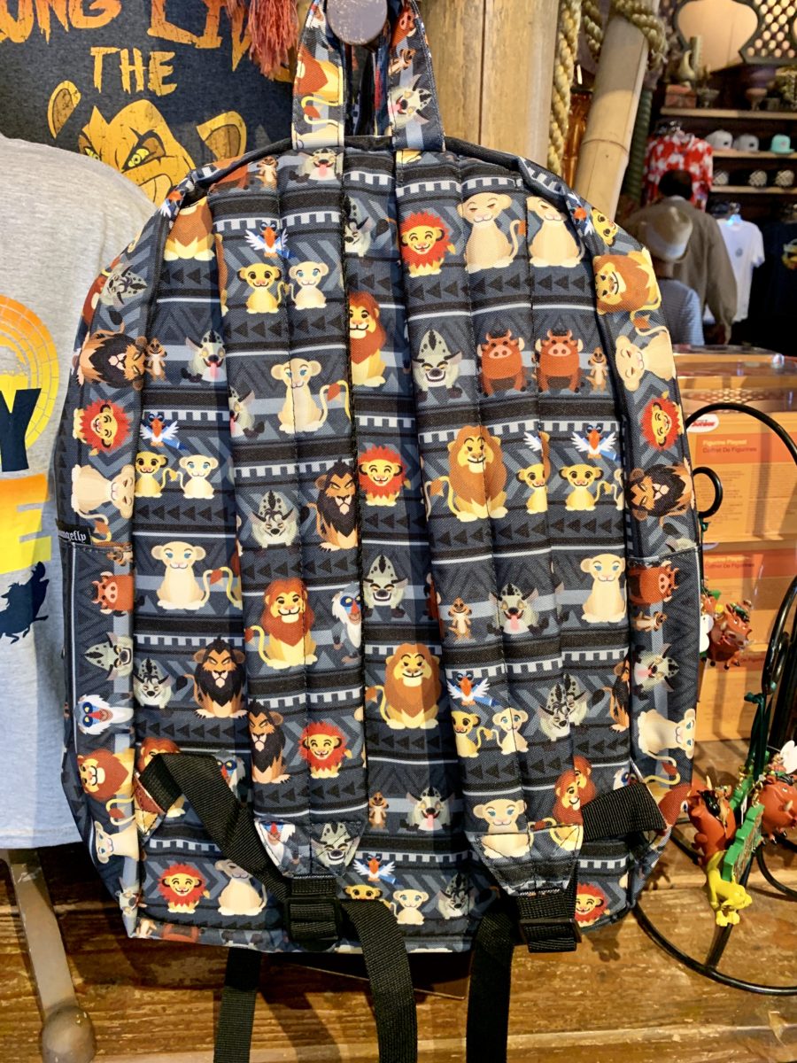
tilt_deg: -20.5
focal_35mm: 26
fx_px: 798
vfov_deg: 67.3
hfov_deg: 53.1
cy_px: 532
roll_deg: -0.8
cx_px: 398
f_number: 1.8
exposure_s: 1/60
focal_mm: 4.25
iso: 320
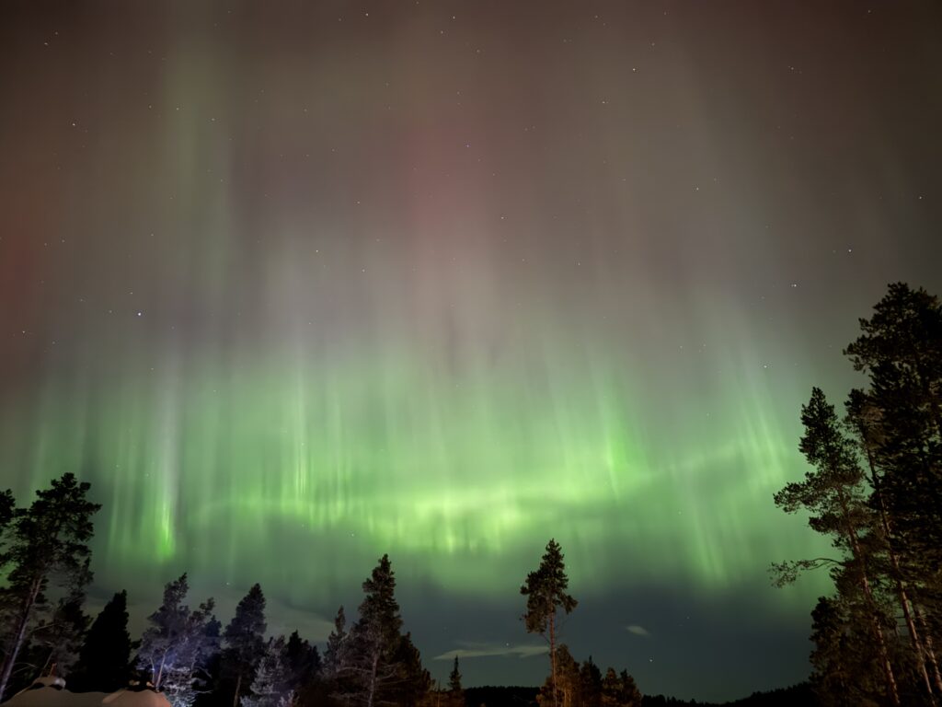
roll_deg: -0.5
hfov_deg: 71.6
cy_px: 354
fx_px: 653
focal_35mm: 24
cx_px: 471
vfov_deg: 56.8
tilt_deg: +31.2
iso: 2500
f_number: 1.78
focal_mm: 6.76
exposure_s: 1/2
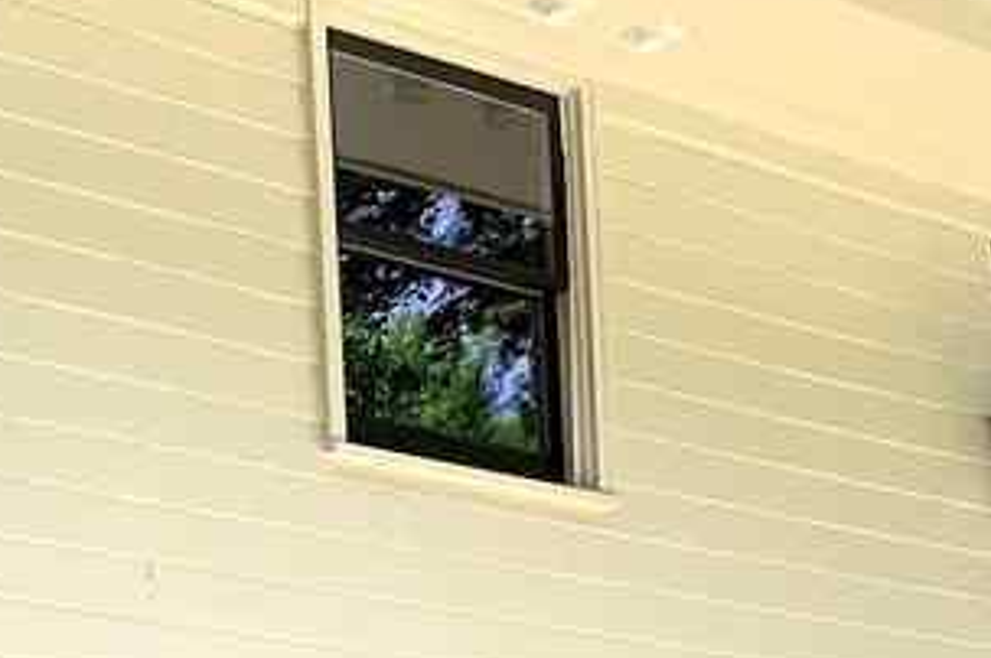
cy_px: 1303
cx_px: 368
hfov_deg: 17.9
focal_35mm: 114
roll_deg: +2.2
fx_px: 3135
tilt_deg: +0.9
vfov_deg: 11.0
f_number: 1.8
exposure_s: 1/620
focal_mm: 4.25
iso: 25
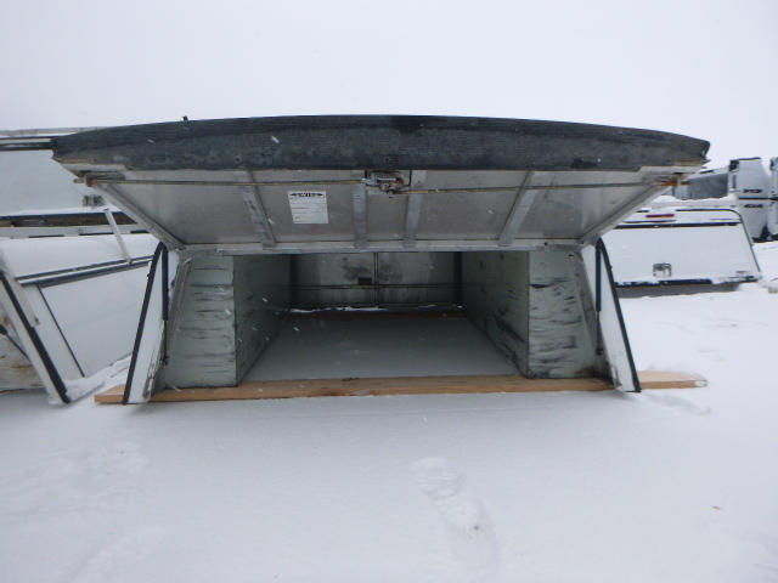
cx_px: 389
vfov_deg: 54.9
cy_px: 292
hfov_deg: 69.4
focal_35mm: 25
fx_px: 562
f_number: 3.9
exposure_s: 1/320
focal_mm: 4.5
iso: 100
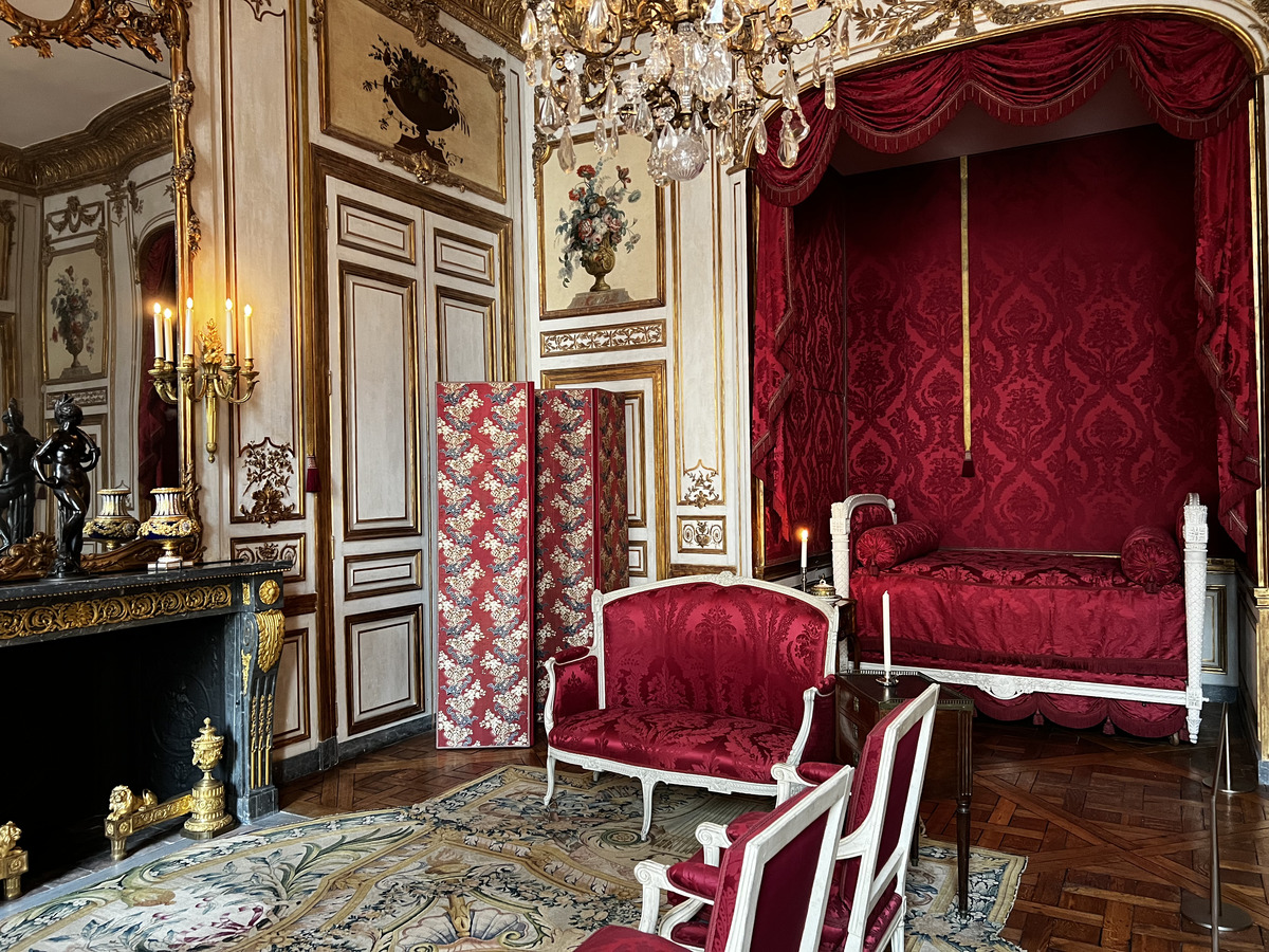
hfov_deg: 67.3
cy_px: 476
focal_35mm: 26
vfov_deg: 53.1
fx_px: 953
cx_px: 634
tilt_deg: +0.1
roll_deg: +1.1
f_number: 1.5
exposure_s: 1/50
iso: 400
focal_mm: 5.7
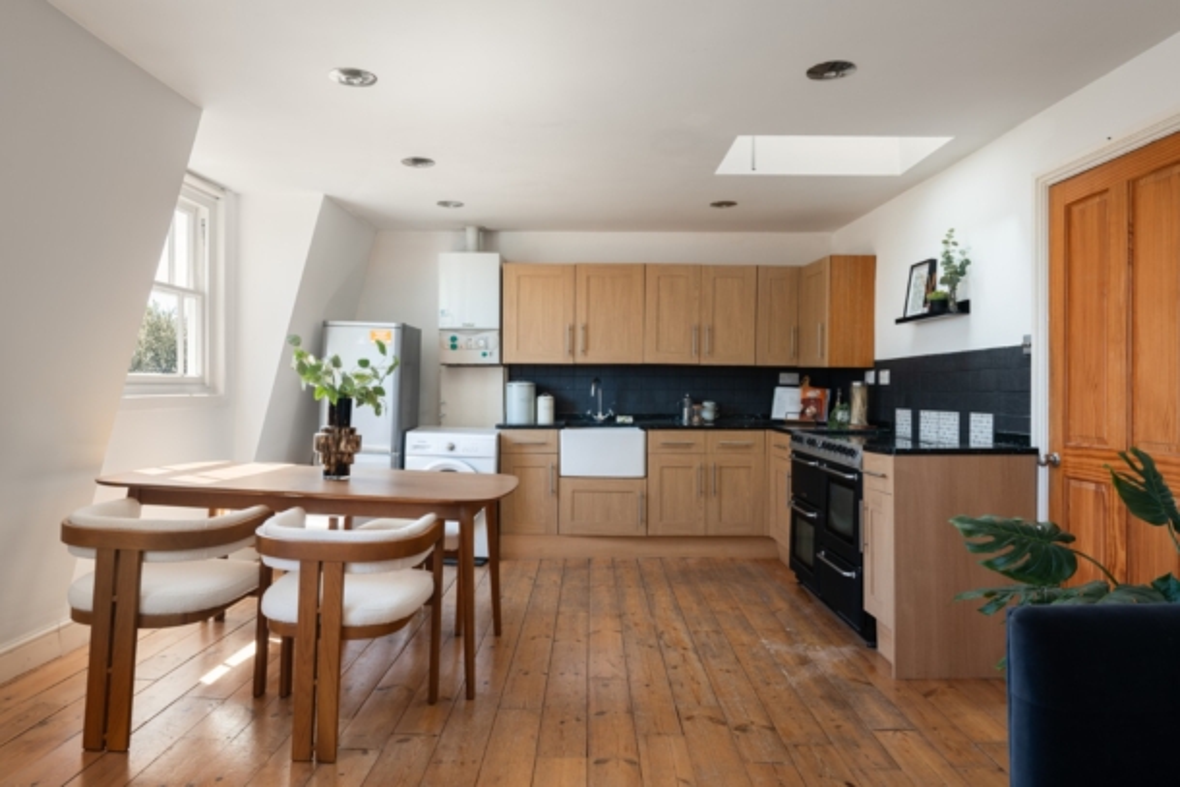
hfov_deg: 78.6
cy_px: 394
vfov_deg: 57.3
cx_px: 590
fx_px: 721
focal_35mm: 22
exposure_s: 1/5
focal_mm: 22
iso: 200
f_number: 6.3
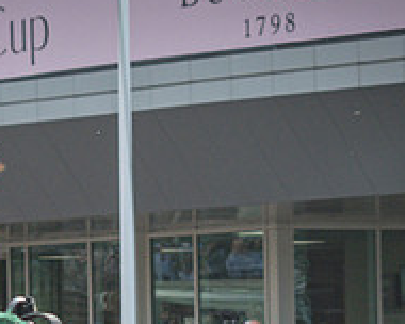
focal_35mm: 326
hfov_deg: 5.9
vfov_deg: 4.7
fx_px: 3908
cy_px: 430
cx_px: 325
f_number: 5
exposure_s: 1/500
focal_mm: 50
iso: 200
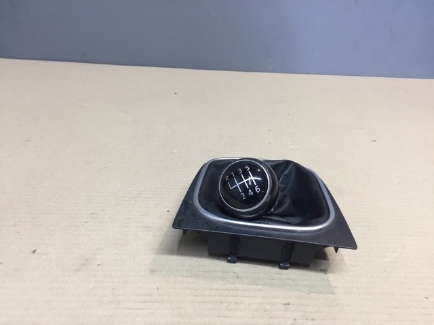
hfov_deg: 61.7
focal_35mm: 29
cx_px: 217
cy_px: 162
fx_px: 364
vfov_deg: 48.2
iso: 80
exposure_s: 1/33
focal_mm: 4.15
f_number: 2.2
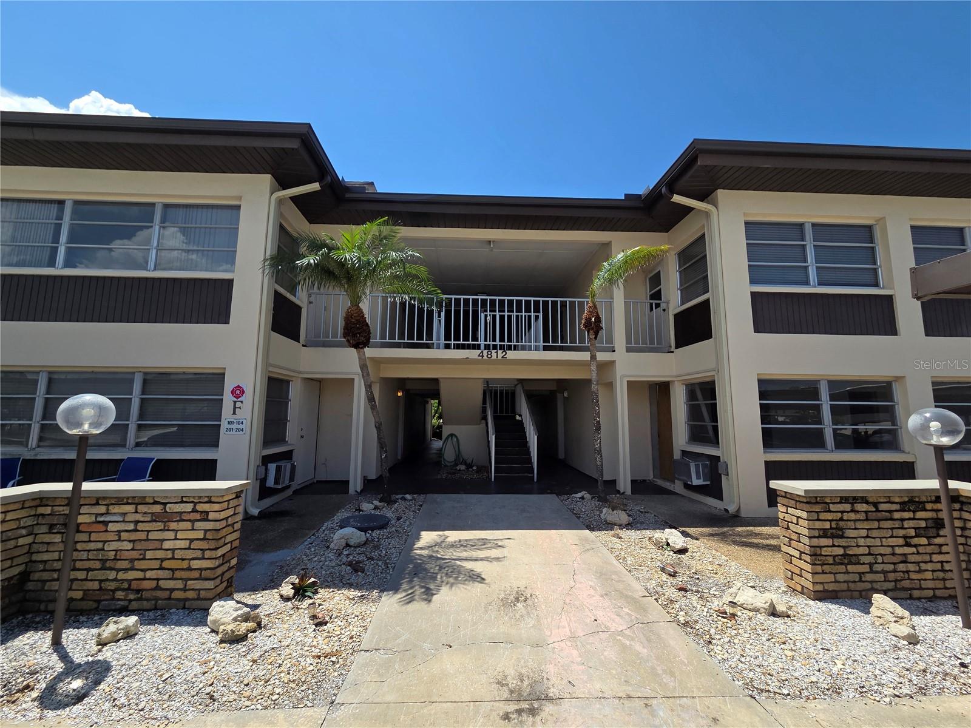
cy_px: 364
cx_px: 486
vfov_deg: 89.9
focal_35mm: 13
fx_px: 365
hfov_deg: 106.2
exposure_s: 1/2314
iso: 50
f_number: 2.2
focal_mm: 2.2
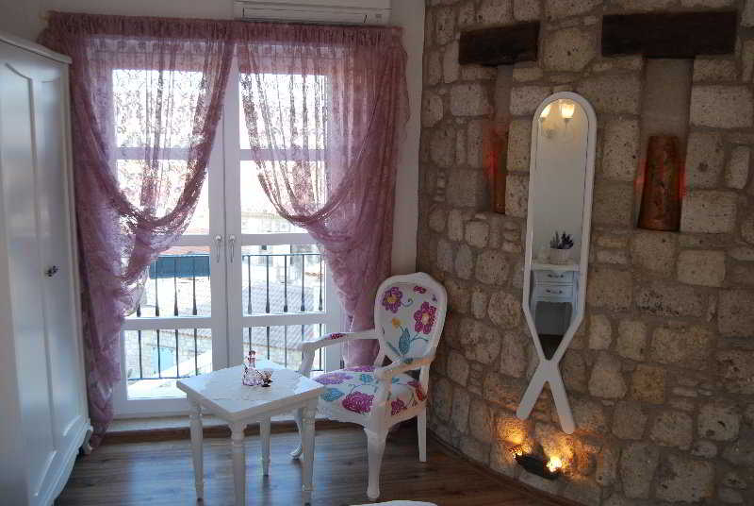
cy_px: 253
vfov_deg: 40.1
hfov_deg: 57.2
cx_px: 377
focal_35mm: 33
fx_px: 692
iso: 200
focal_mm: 22
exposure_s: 1/80
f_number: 4.5
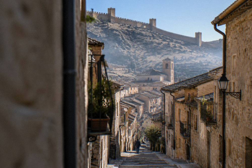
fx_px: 280
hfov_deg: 48.5
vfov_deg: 33.4
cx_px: 126
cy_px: 84
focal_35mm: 40
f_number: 11
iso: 320
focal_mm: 40
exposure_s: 1/80
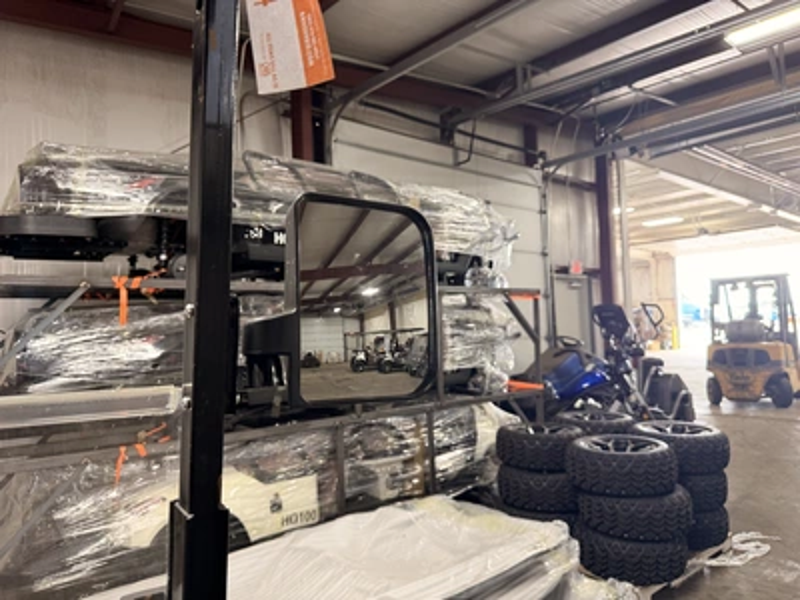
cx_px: 400
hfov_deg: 71.6
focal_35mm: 24
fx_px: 555
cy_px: 300
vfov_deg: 56.8
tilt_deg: +3.5
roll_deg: +2.5
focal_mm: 6.76
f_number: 1.78
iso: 250
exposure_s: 1/60
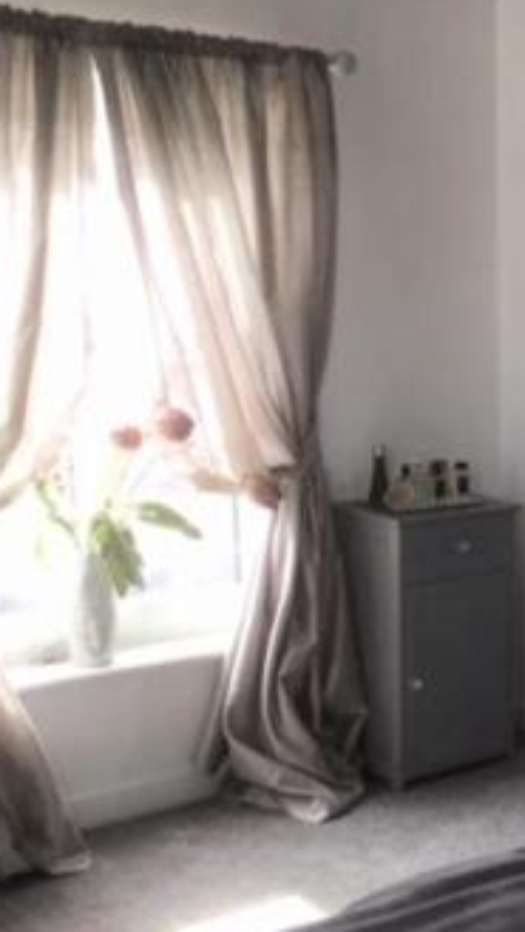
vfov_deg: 34.7
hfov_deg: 18.6
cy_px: 561
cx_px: 697
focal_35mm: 60
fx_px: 1482
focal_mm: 3.3
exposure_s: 1/33
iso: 40
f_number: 2.4
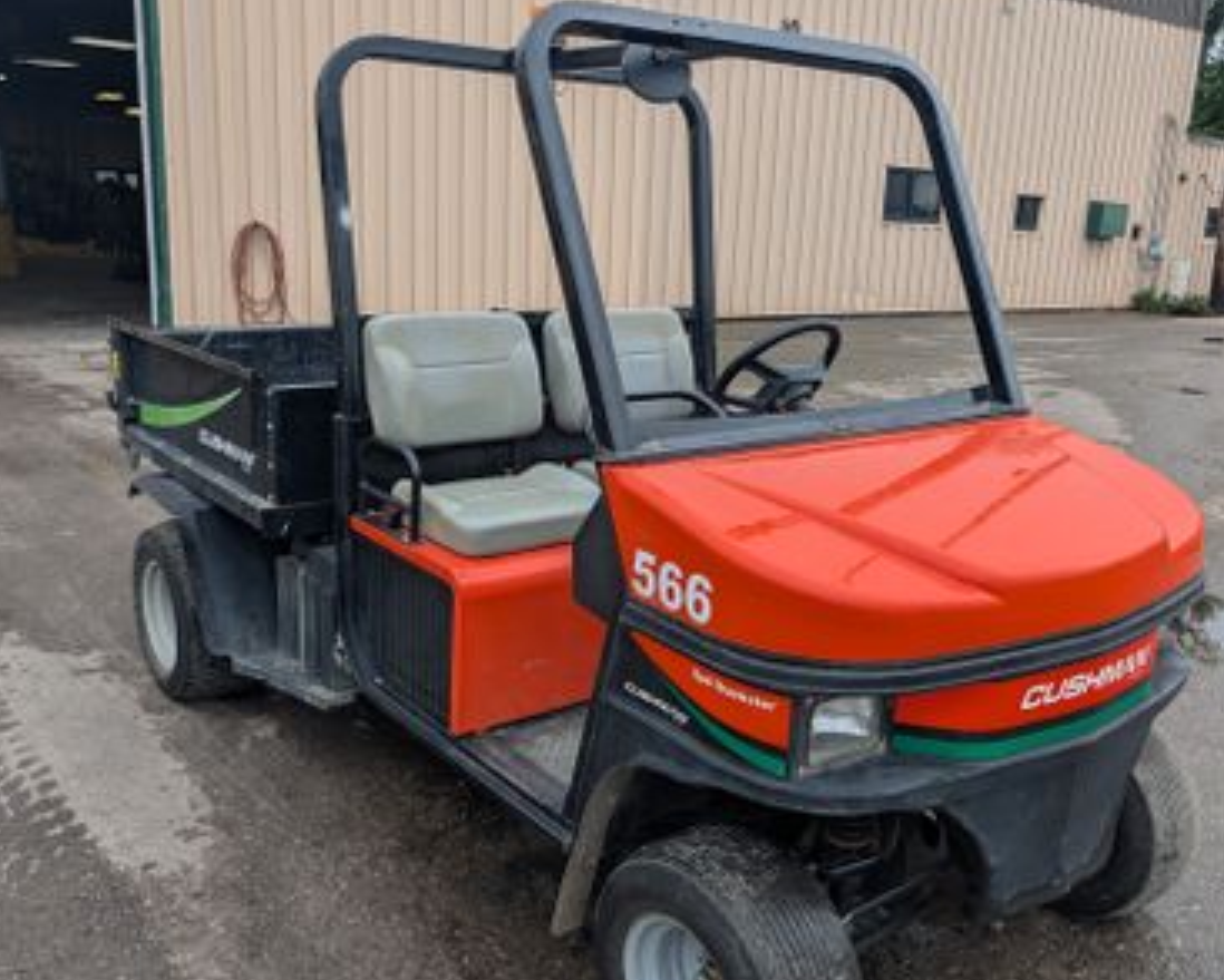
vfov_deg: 45.8
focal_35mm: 32
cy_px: 532
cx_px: 602
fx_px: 1160
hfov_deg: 55.6
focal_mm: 6.9
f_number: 1.68
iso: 17
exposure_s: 1/607
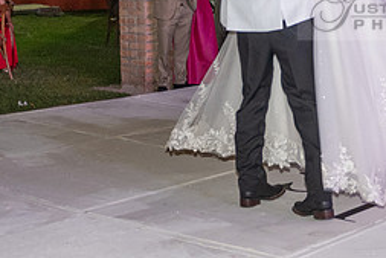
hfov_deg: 23.7
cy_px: 78
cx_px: 286
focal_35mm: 85
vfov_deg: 16.0
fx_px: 912
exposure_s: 1/160
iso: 2000
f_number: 4
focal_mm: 28
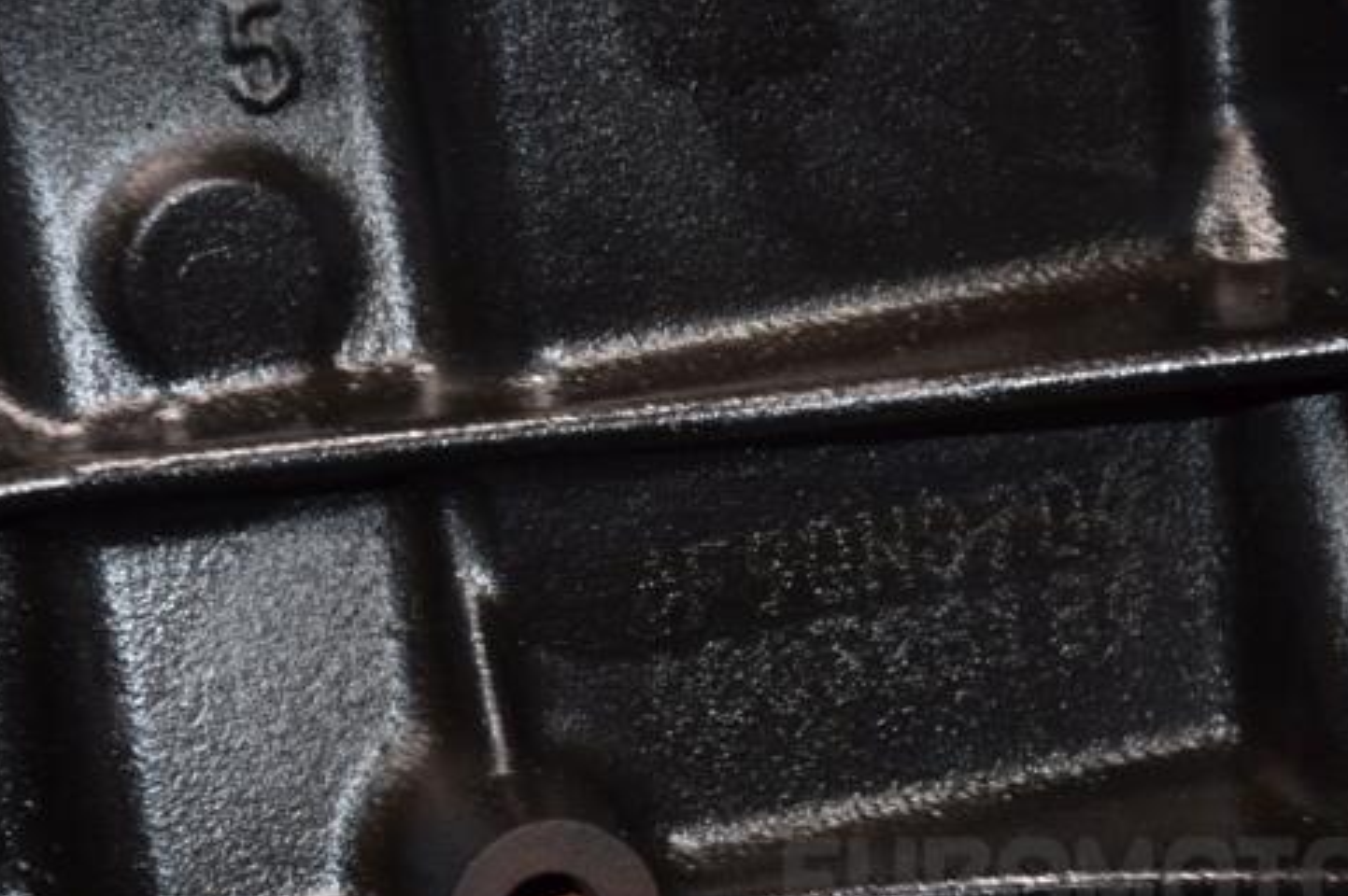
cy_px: 507
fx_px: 7357
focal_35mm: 197
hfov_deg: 10.5
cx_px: 731
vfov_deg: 7.0
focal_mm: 105
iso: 800
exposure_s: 1/60
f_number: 5.6
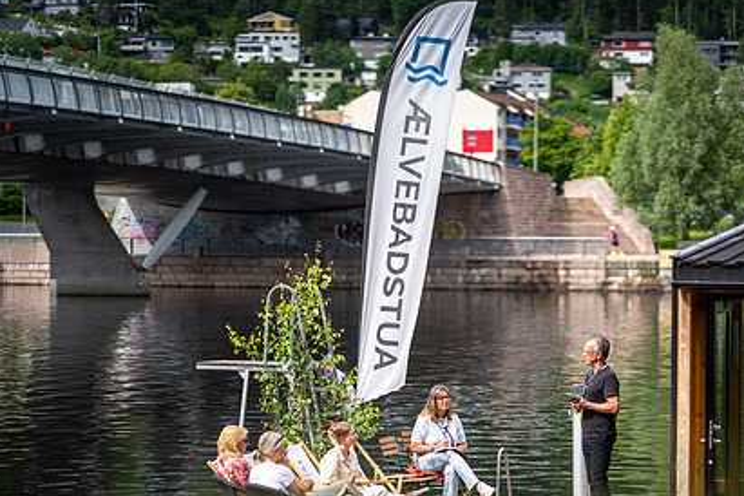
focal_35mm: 120
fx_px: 2480
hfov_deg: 17.0
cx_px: 510
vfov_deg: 11.4
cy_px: 329
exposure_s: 1/8000
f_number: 1.4
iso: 160
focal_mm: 85
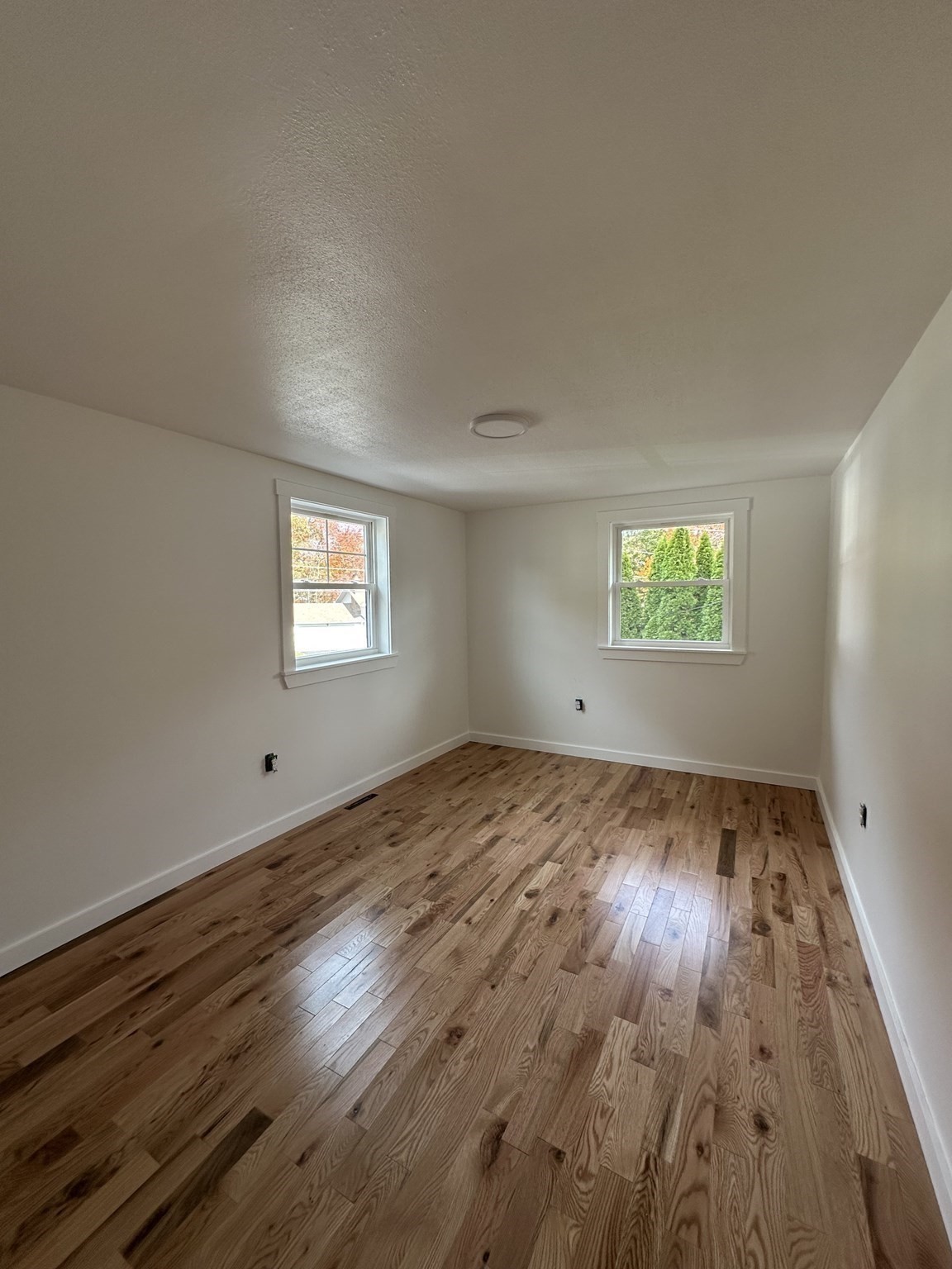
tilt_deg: -3.6
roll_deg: +0.3
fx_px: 513
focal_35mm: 14
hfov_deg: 85.7
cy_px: 634
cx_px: 476
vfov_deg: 102.1
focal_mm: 2.22
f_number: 2.2
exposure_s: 1/99
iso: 80
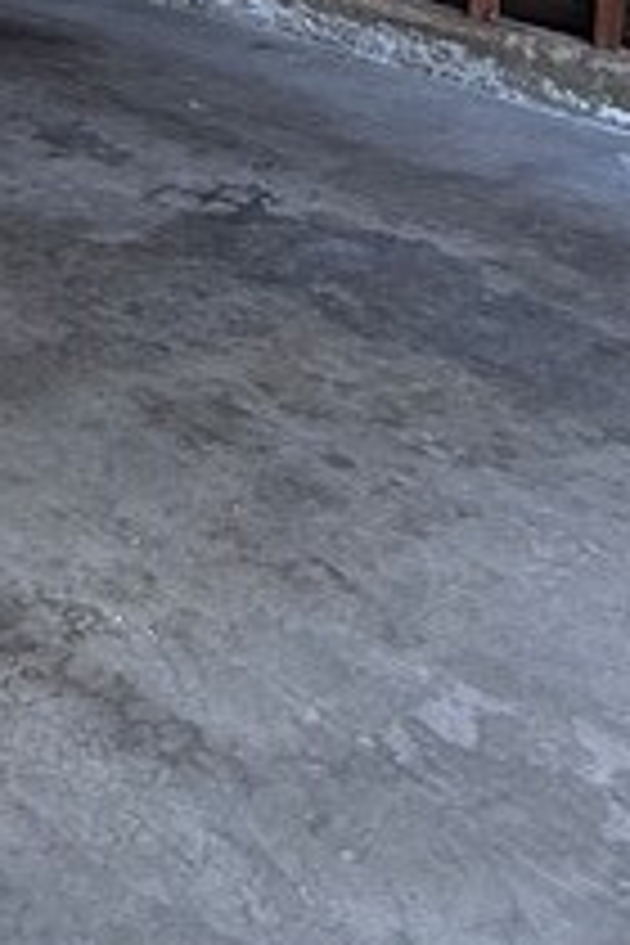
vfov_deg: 24.7
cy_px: -288
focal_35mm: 71
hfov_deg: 18.3
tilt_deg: -1.4
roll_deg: -3.7
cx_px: -112
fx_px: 1864
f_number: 2.2
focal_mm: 2.22
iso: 64
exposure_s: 1/99
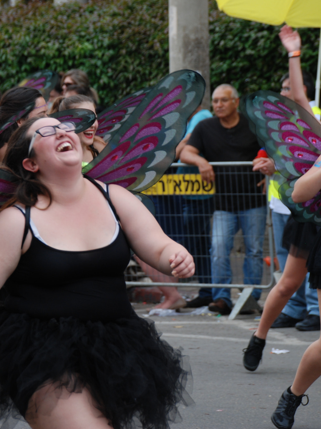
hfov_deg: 6.5
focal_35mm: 228
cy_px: 214
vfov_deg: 8.7
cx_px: 97
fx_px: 2816
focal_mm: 105
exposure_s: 1/160
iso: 200
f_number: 5.6
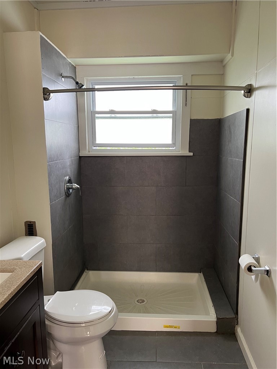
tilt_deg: -8.8
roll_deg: -0.1
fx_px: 277
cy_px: 184
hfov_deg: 53.1
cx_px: 138
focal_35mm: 26
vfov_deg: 67.3
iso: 125
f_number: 1.5
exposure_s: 1/65
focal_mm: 5.7
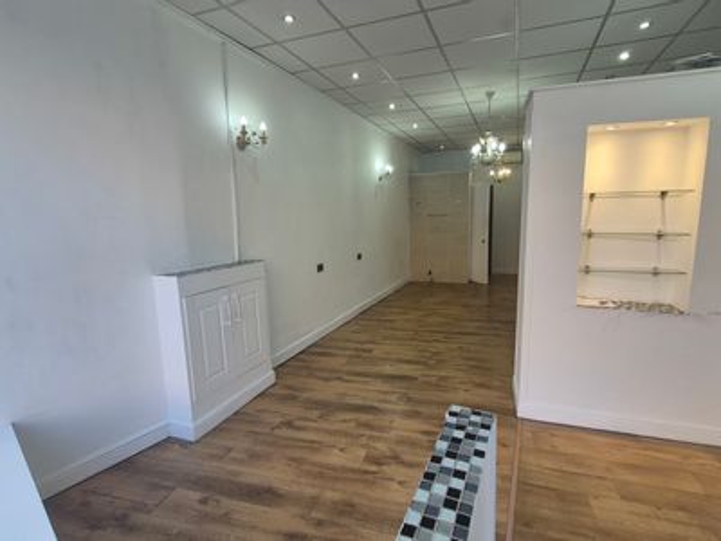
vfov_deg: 89.9
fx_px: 271
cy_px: 270
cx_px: 360
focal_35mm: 13
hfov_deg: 106.2
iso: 50
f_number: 2.2
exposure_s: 1/100
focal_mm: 1.74
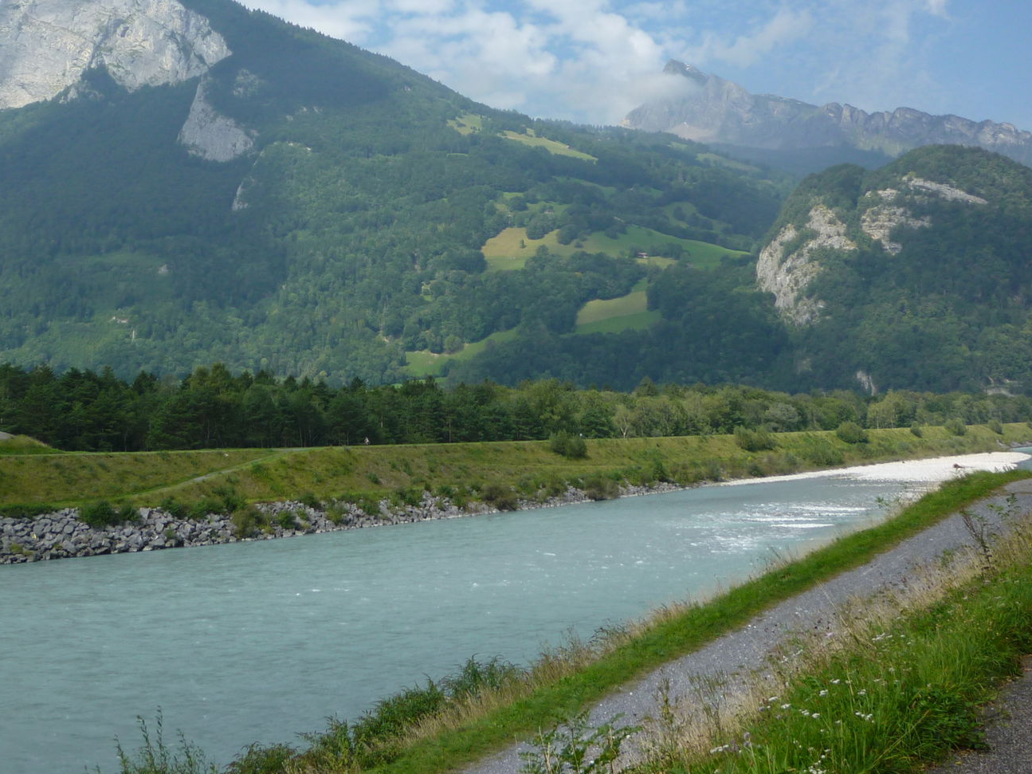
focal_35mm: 43
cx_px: 439
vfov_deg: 33.1
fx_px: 1282
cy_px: 217
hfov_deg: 43.7
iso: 80
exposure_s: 1/500
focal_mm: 5.2
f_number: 4
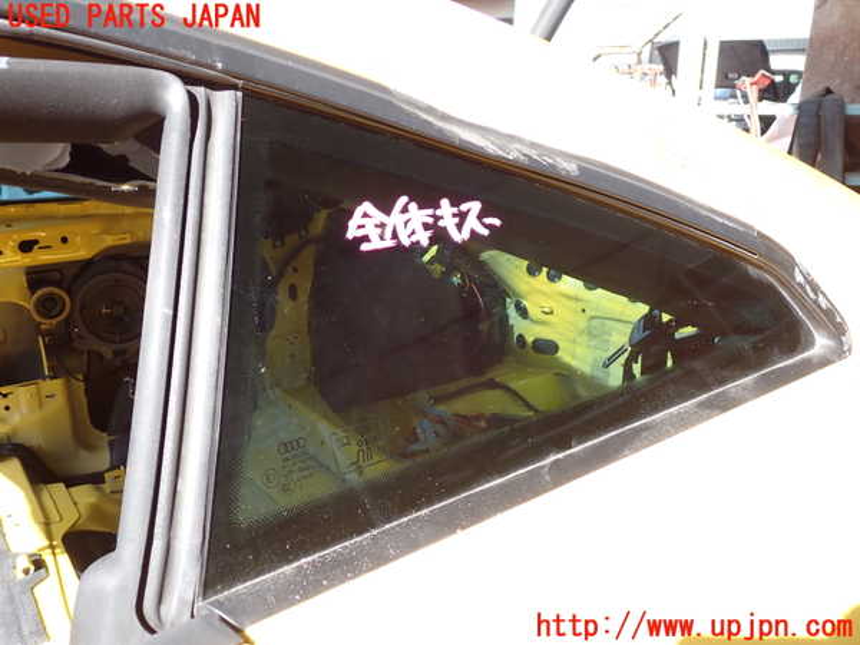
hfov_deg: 60.0
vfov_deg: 46.8
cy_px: 322
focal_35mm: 30
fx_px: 745
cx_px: 430
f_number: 3.2
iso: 100
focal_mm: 5.4
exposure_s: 1/160
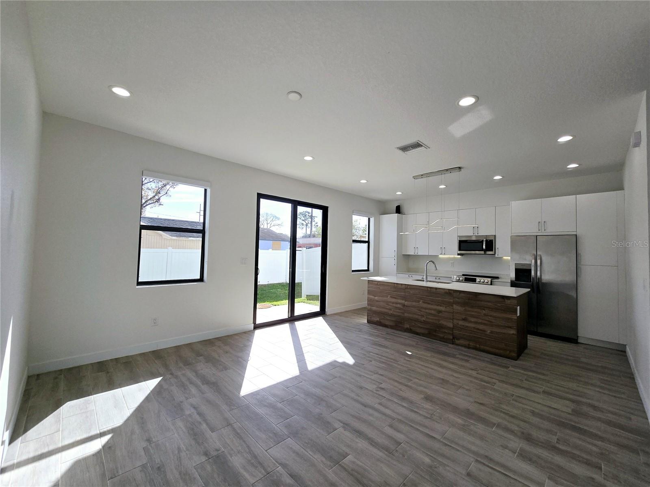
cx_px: 325
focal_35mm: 13
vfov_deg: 89.9
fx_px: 244
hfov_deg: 106.2
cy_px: 244
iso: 50
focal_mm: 2.2
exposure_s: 1/588
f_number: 2.2
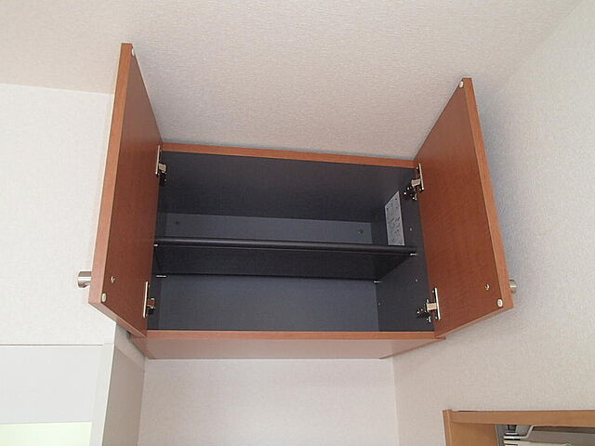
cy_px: 223
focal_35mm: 28
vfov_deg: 49.7
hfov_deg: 63.4
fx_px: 481
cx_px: 298
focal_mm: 5
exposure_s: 1/30
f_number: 3.9
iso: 320
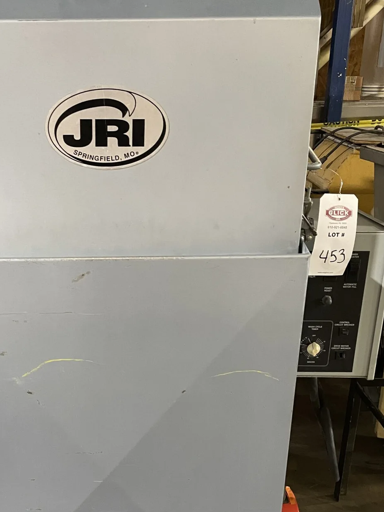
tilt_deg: -20.1
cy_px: 301
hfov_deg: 34.0
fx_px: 621
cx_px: 119
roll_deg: +1.2
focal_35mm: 42
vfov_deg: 44.6
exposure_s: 1/40
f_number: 1.6
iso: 500
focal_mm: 4.2
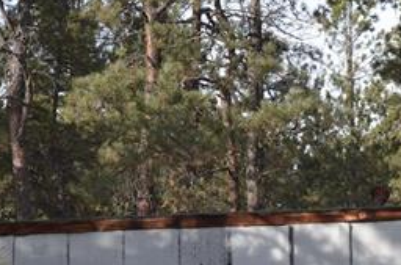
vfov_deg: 12.8
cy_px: 275
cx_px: 326
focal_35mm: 105
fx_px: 1166
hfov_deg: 19.3
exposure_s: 1/320
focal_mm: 28
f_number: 9
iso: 400
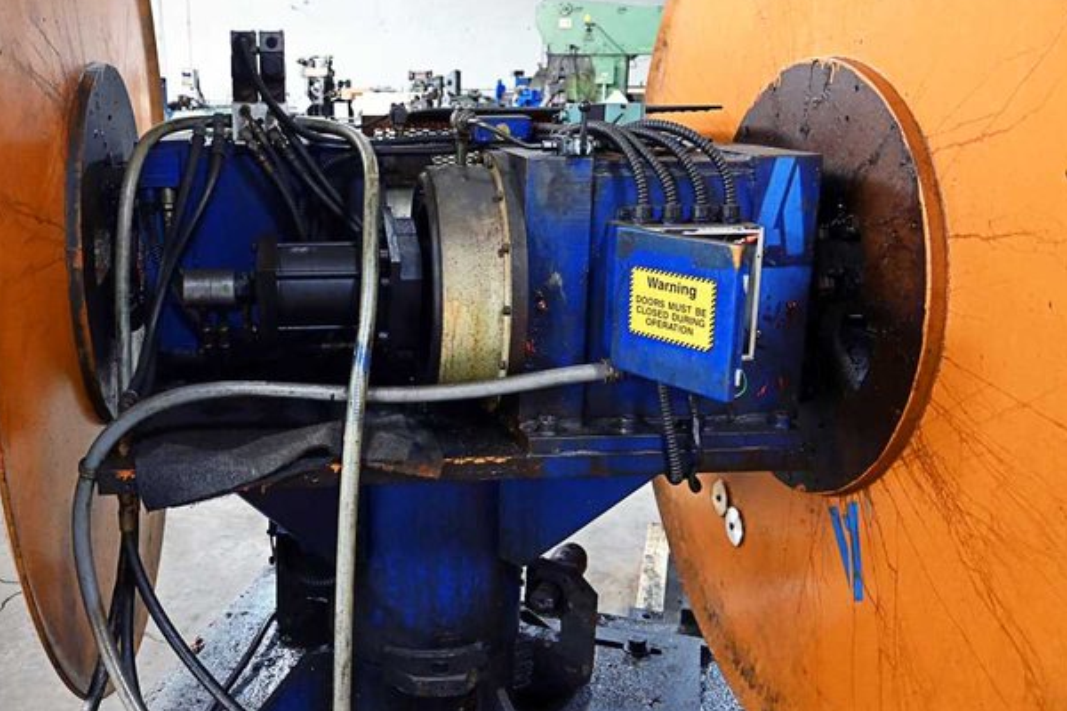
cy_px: 319
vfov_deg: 41.1
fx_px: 948
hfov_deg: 57.9
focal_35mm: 32
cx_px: 391
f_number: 3.5
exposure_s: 1/60
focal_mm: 16
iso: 3600
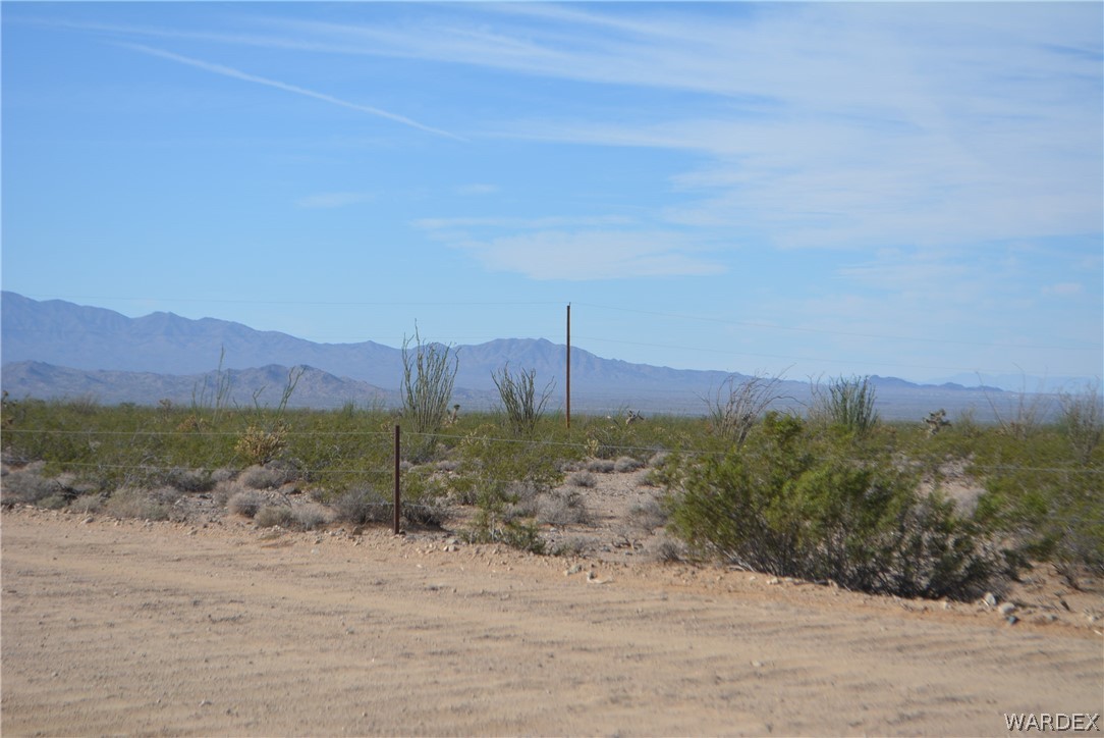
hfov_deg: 24.6
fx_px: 2531
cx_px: 552
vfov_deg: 16.6
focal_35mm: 82
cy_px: 369
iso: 400
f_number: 7.1
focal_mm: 55
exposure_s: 1/1600
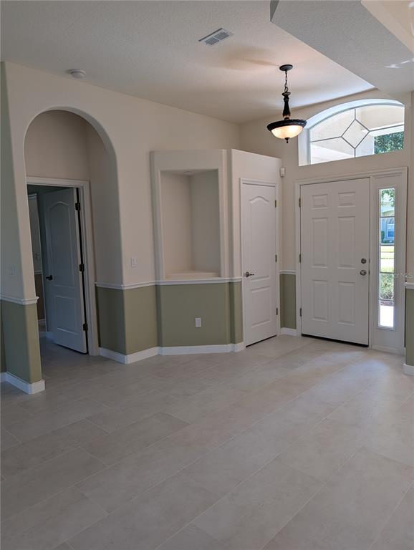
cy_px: 275
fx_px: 382
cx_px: 207
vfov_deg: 71.5
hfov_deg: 56.9
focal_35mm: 24
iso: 31
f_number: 1.68
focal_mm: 6.9
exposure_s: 1/120
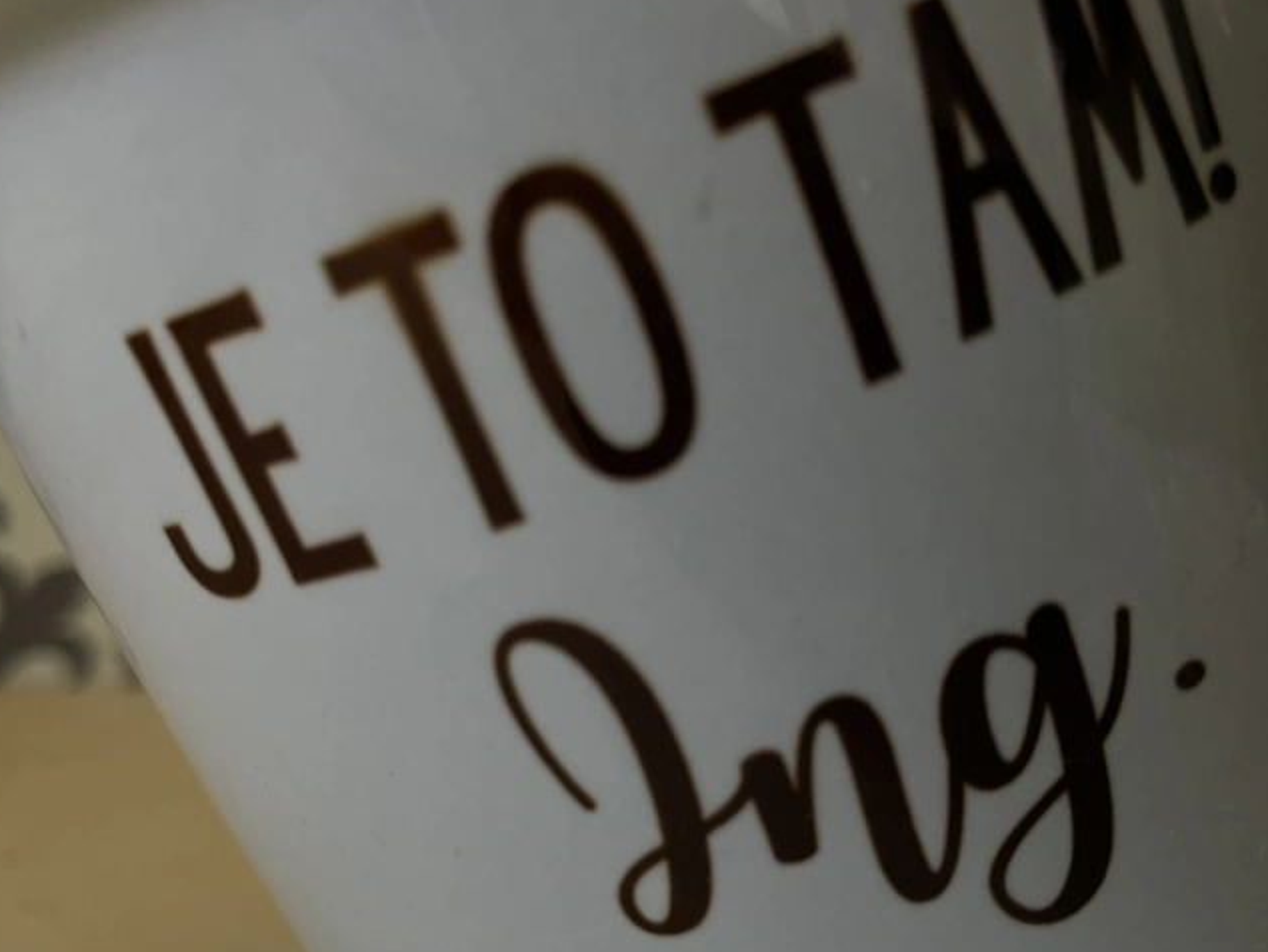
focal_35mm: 41
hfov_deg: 45.7
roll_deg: -0.2
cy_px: 668
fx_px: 1502
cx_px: 586
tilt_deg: -8.7
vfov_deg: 34.7
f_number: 1.6
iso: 125
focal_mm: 4.2
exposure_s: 1/121
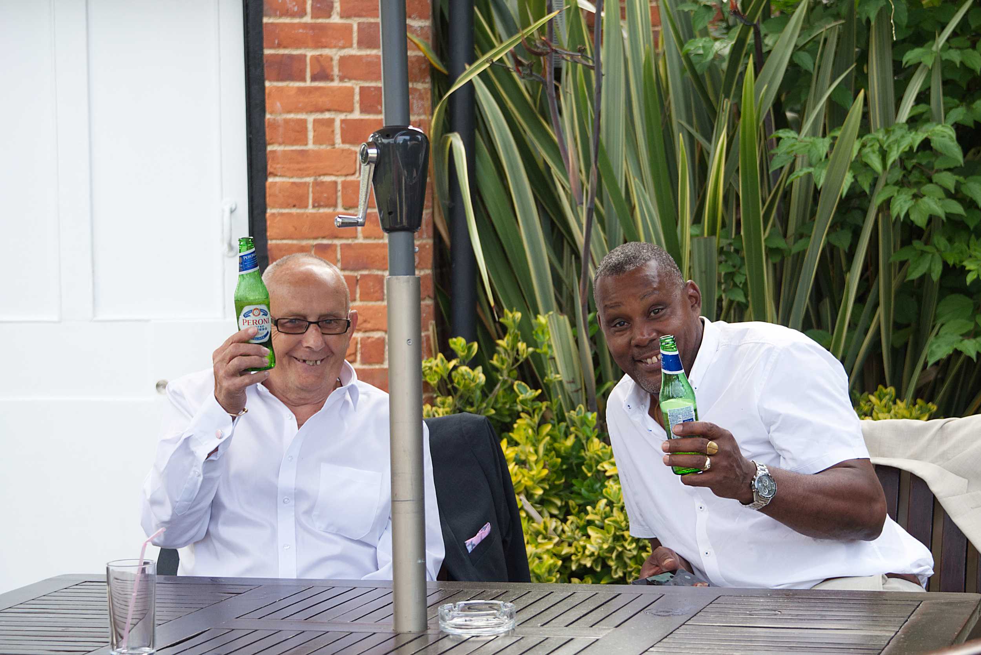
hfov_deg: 32.4
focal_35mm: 62
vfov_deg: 21.9
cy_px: 328
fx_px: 1691
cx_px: 490
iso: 640
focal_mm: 62
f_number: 4.8
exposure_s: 1/200
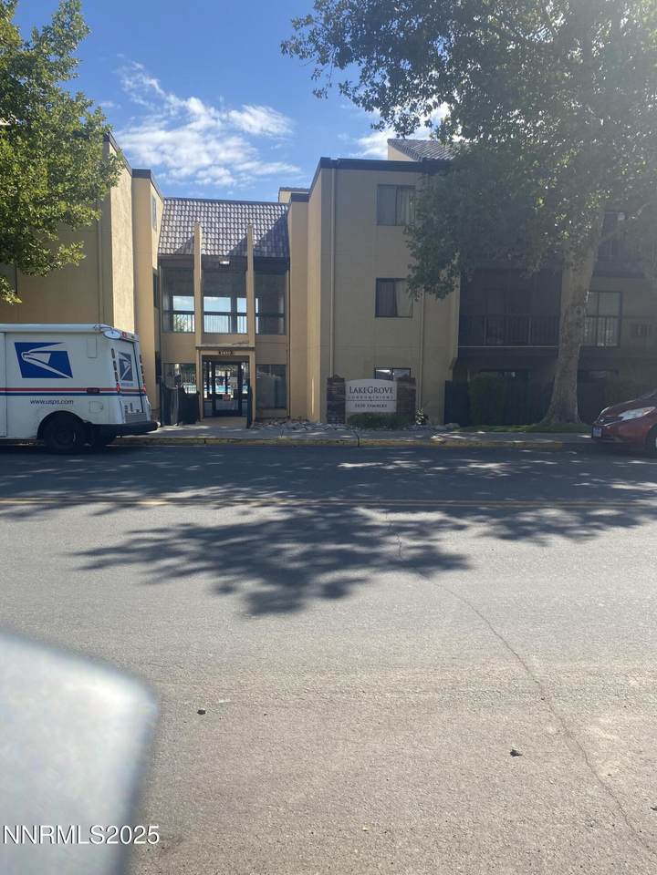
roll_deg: -0.3
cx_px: 328
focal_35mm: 26
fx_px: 658
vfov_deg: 67.3
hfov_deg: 53.1
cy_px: 438
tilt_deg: -6.1
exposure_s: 1/1608
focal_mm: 4.25
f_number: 1.8
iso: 32
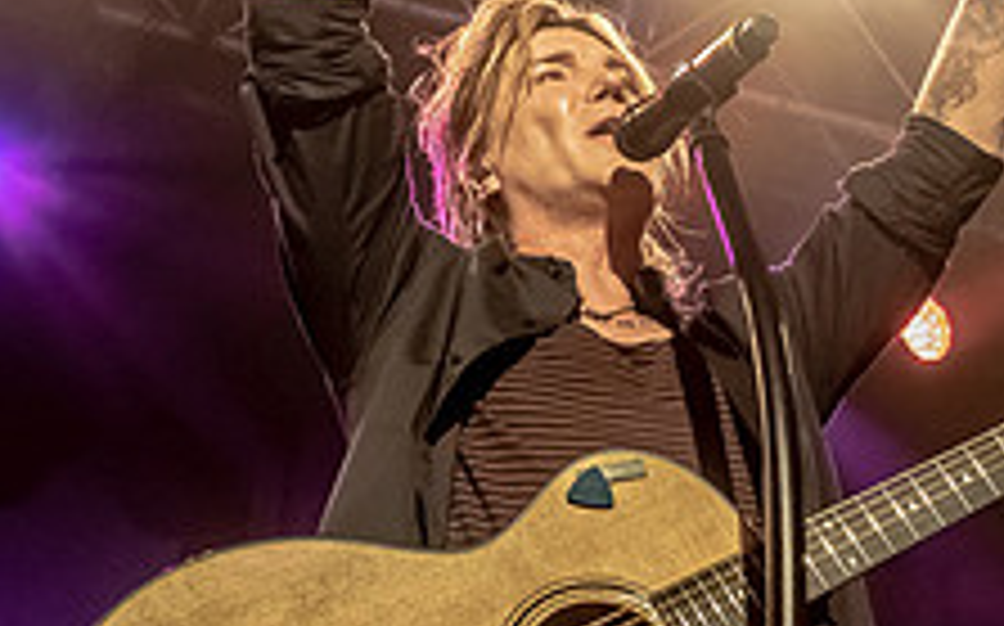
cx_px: 820
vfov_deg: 15.5
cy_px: 399
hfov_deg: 24.2
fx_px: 2297
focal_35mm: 84
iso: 1600
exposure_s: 1/200
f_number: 3.5
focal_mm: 14
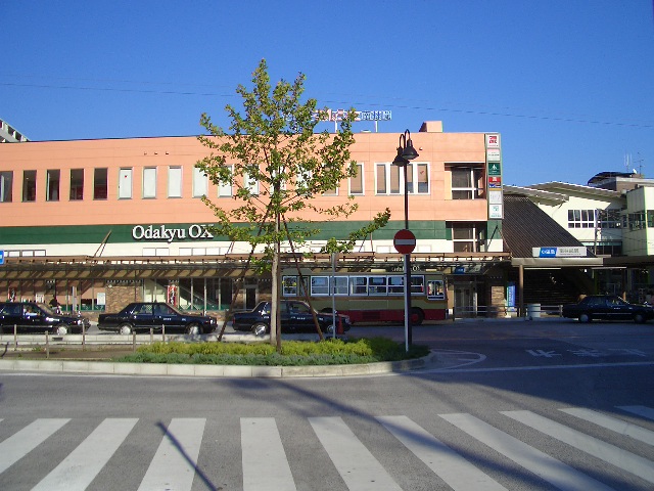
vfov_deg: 40.7
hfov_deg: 52.6
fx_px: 661
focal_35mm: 35
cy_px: 246
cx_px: 327
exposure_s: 1/640
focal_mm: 5.8
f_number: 4.3
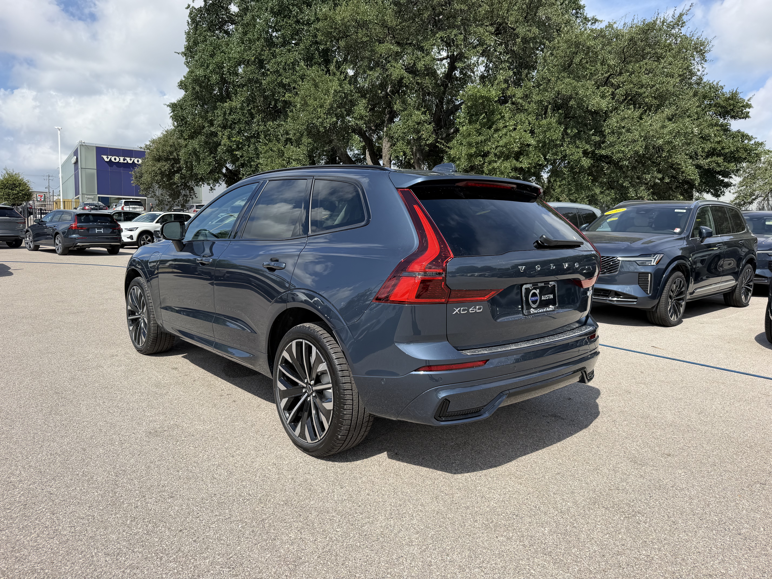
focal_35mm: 24
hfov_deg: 71.6
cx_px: 386
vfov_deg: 56.8
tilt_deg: -4.8
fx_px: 535
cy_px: 290
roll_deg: -2.0
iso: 80
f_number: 1.78
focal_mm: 6.76
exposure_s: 1/3279
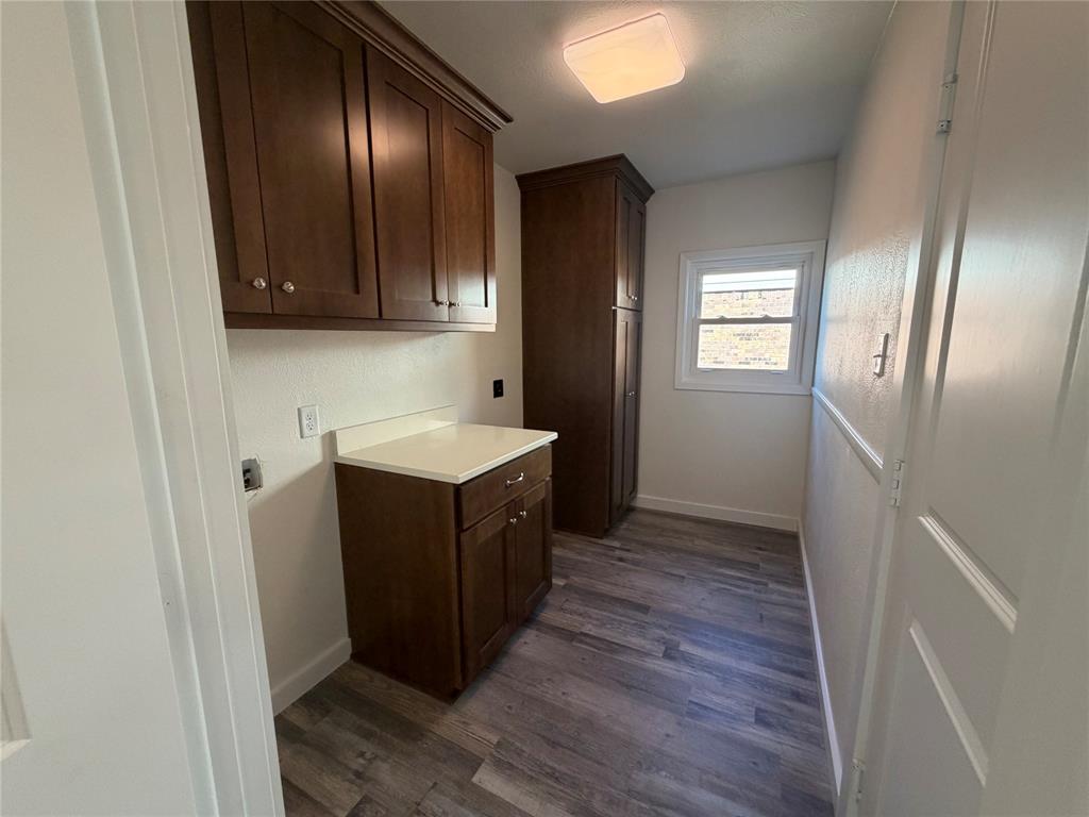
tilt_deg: -9.6
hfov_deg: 102.1
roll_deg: +0.8
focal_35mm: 14
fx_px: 440
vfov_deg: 85.7
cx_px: 544
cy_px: 408
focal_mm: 2.22
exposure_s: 1/60
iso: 200
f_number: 2.2
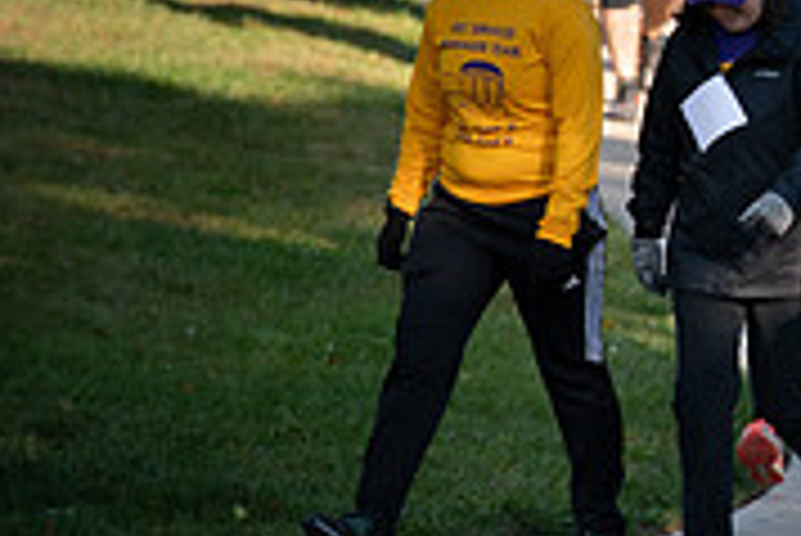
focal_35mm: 635
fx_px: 14140
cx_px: 1188
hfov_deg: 3.2
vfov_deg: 2.2
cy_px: 11
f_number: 5
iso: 200
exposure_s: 1/500
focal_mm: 195
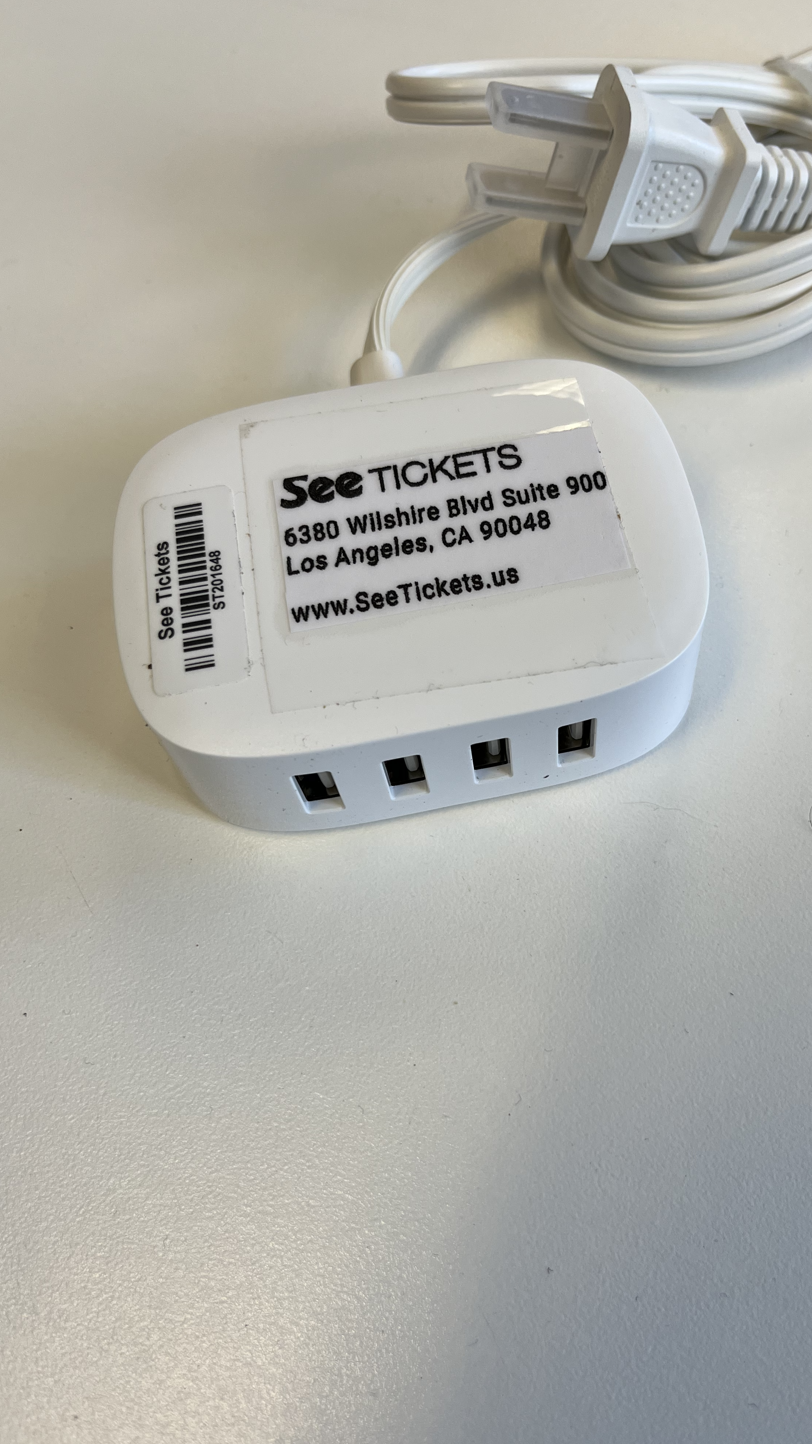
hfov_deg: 39.9
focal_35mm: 29
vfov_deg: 66.1
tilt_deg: -63.3
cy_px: 729
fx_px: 1110
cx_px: 506
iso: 64
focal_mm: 5.1
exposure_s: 1/120
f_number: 1.6
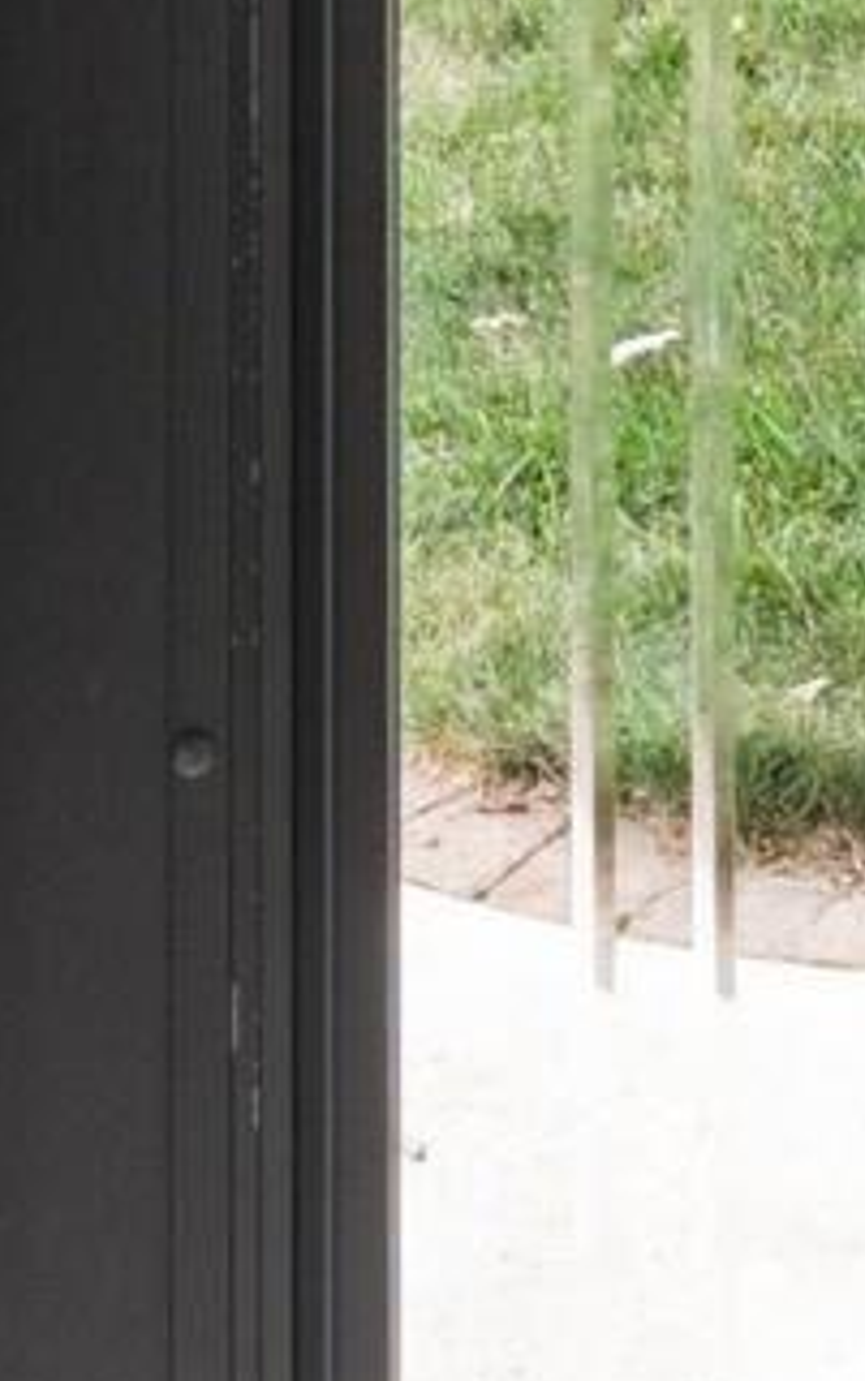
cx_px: 1506
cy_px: -2069
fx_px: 6115
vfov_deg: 10.7
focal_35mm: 162
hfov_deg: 7.9
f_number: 8
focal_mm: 11.1
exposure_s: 1/25
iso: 250
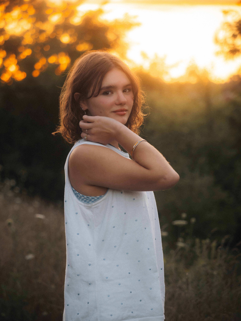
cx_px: 120
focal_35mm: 152
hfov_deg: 9.8
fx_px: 1410
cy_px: 160
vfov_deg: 13.0
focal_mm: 70
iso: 400
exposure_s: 1/250
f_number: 2.8
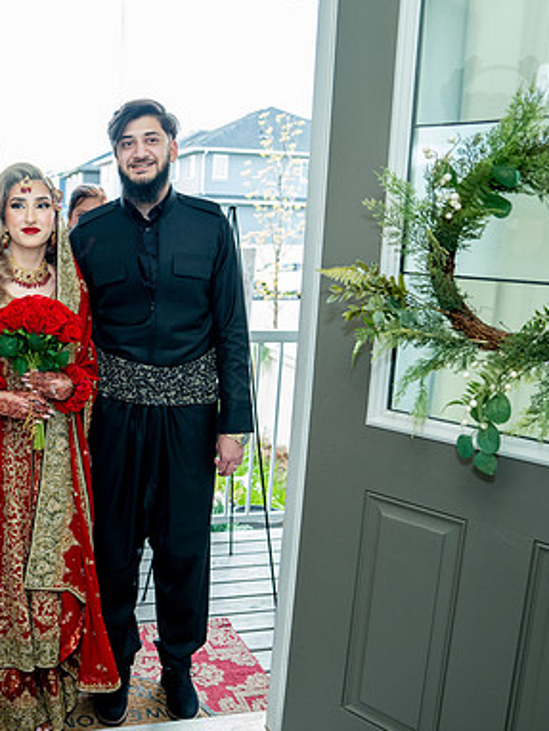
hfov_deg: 38.7
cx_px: 86
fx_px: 739
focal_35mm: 35
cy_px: 366
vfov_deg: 52.6
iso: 1000
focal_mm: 24
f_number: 2.8
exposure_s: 1/200
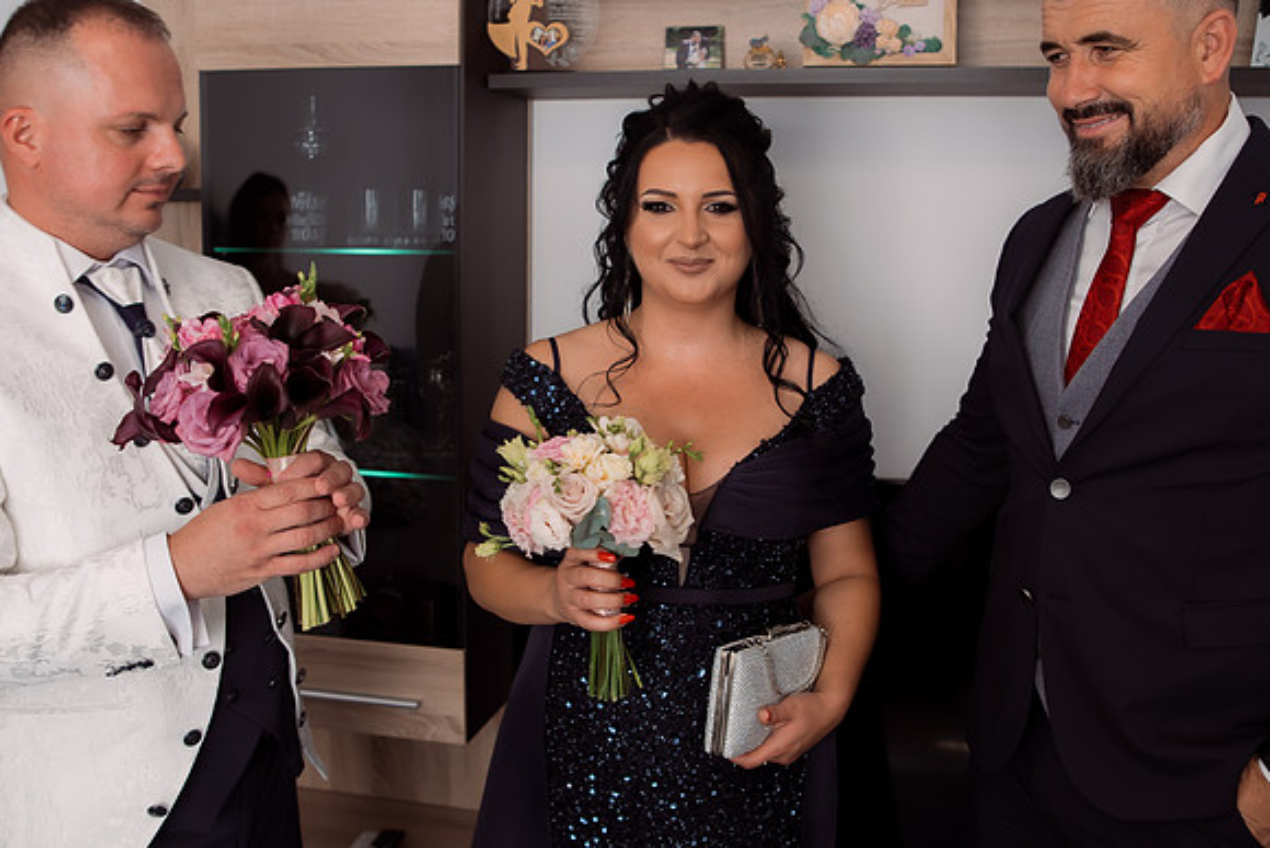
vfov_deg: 37.3
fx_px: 1254
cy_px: 413
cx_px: 642
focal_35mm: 36
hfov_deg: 53.7
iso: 400
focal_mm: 23
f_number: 2.5
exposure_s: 1/125
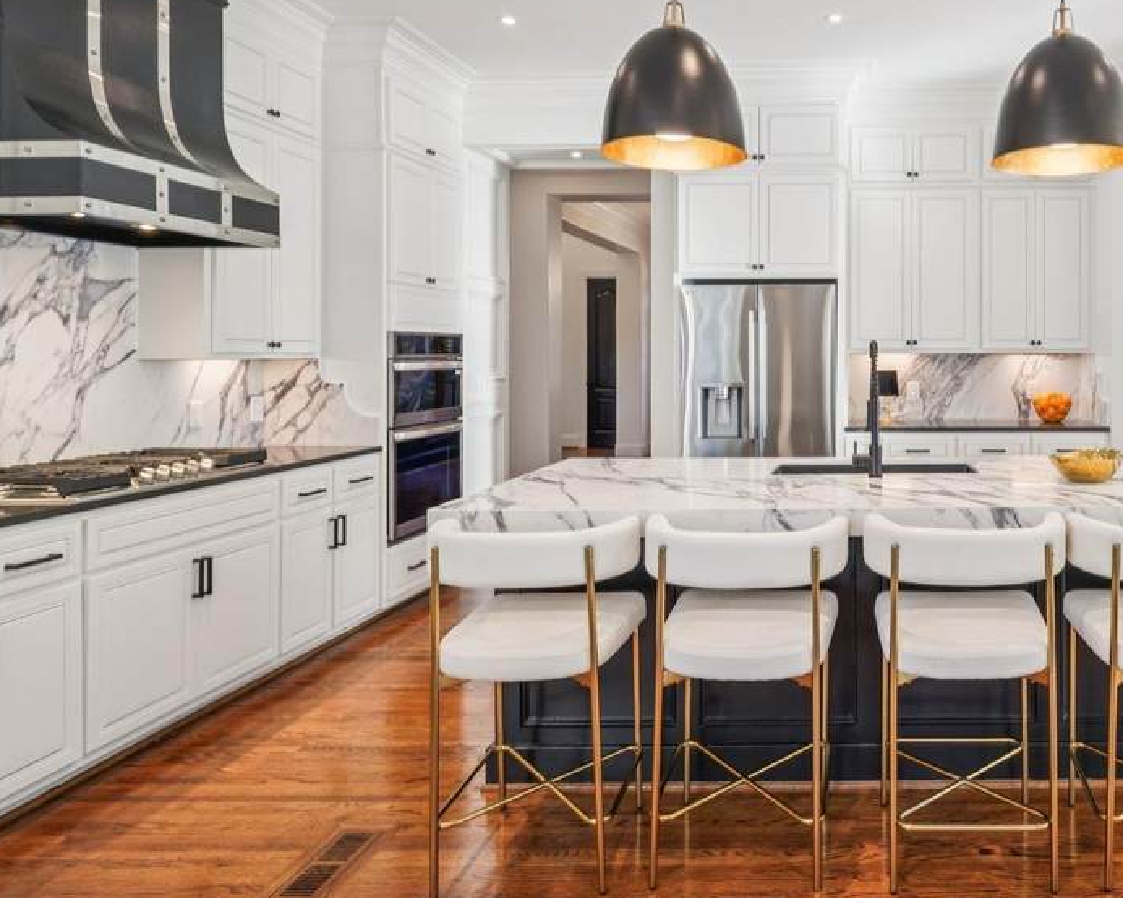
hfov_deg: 61.7
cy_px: 357
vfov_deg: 54.5
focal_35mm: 26
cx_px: 865
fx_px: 864
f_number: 8
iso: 400
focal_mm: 15
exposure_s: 1/50
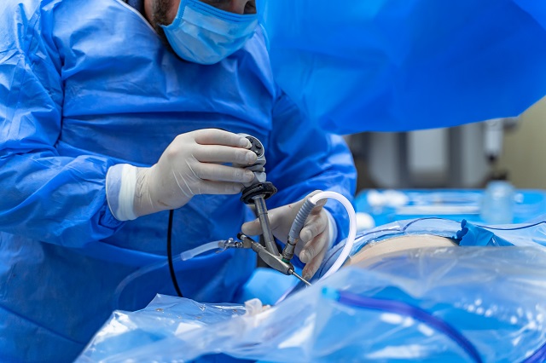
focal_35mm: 75
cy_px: 182
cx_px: 273
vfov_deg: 18.2
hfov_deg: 27.0
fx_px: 1137
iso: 800
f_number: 3.2
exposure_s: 1/640
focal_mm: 75
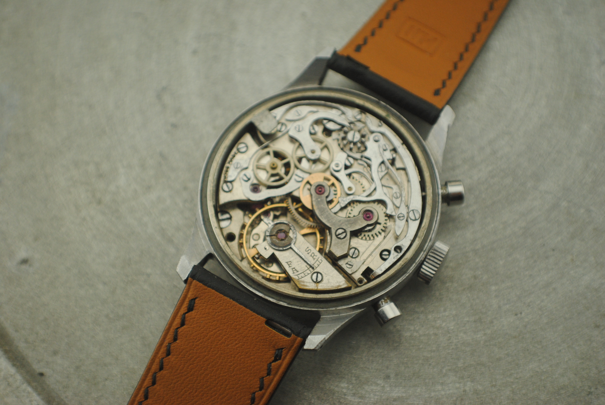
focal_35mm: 82
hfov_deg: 24.6
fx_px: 1388
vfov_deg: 16.6
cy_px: 202
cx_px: 302
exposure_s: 1/250
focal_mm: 55
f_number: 5.6
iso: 400
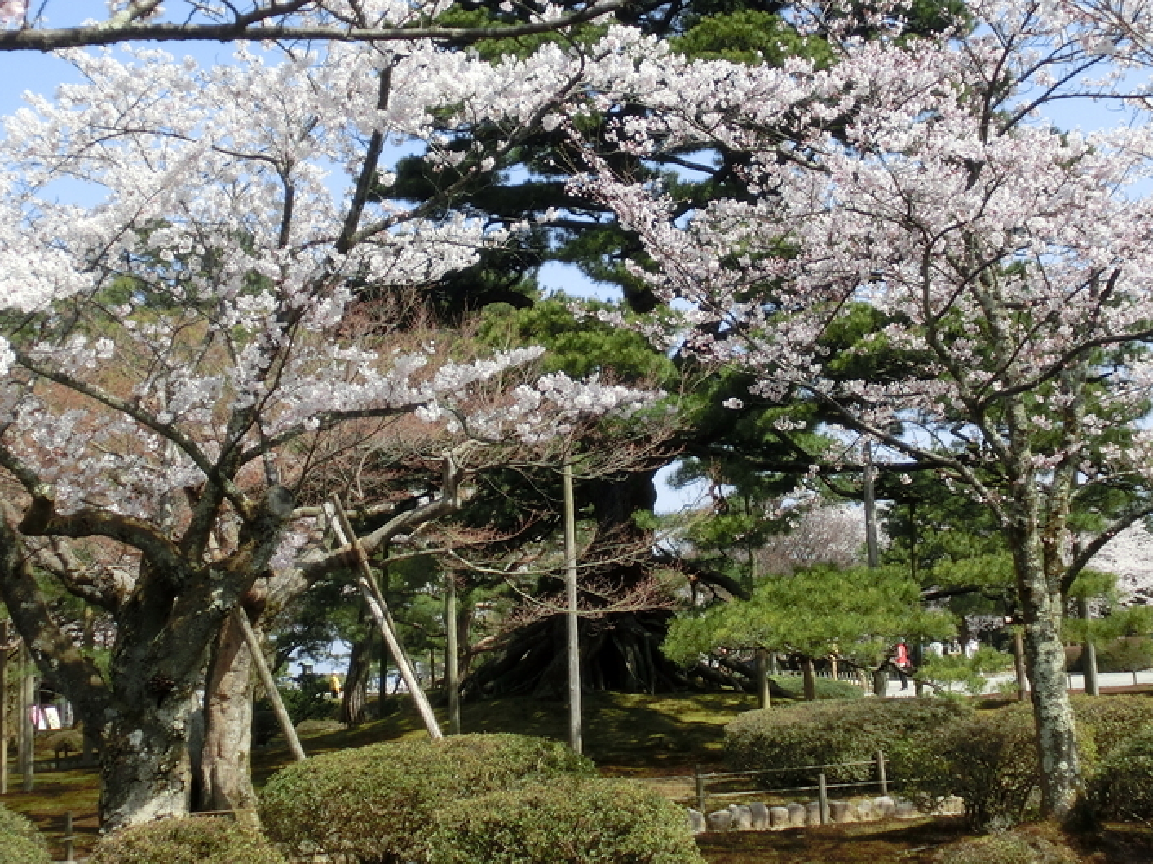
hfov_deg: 34.4
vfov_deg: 26.0
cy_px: 321
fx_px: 1865
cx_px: 564
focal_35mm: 56
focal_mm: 5.93
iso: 80
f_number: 3.7
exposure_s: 1/640
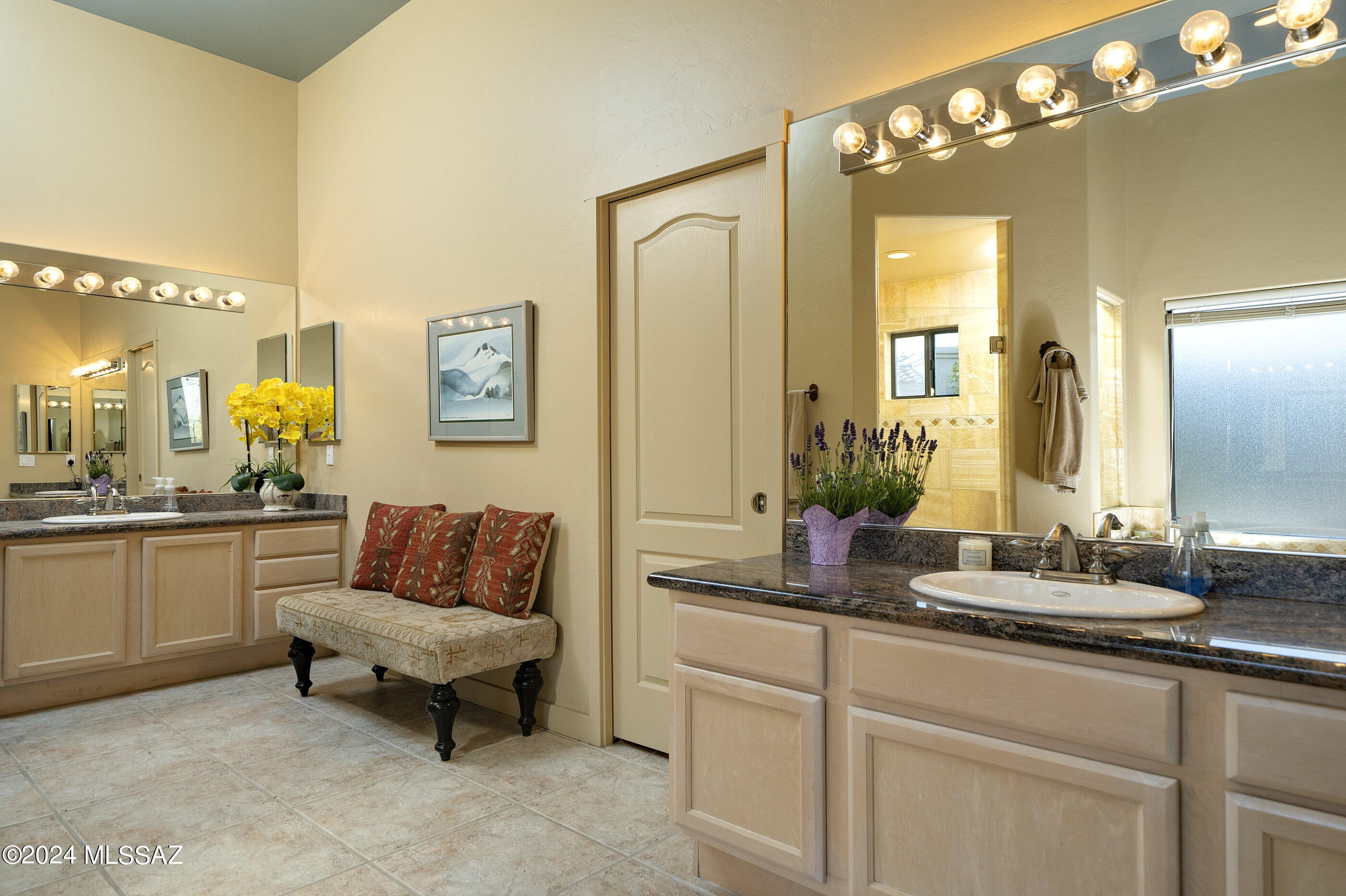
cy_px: 448
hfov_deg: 86.9
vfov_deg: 64.5
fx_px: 710
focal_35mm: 19
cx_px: 673
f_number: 5
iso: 200
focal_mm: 19
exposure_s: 1/60
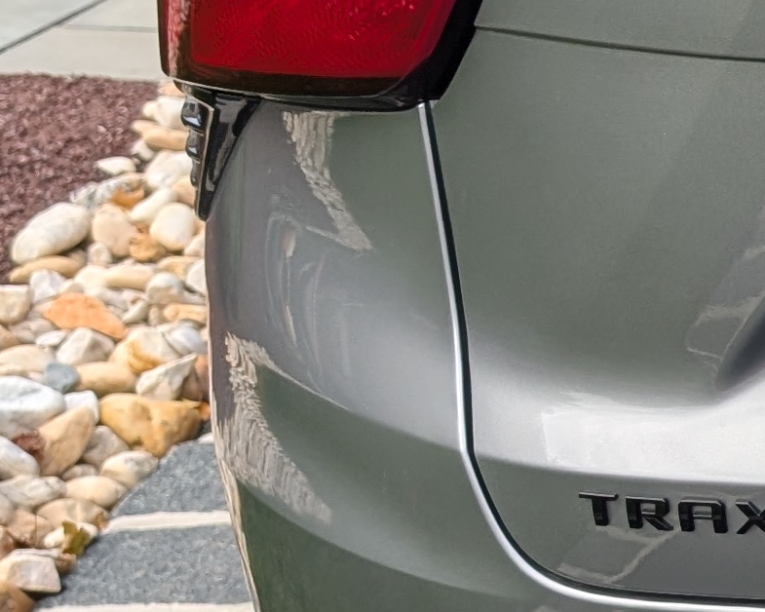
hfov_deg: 13.4
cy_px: 113
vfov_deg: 12.6
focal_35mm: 122
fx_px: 2762
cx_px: 1571
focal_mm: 6.9
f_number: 1.68
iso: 20
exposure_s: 1/459
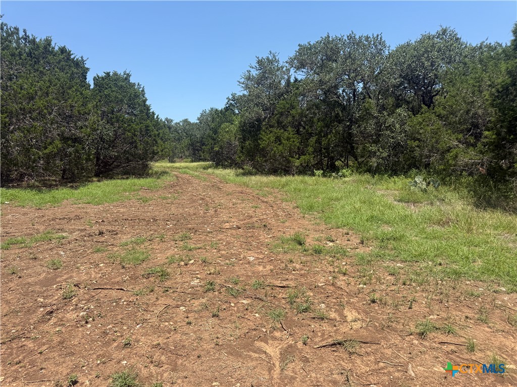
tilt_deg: -0.8
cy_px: 194
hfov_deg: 71.6
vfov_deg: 56.8
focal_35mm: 24
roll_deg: -1.1
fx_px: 358
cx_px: 258
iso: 80
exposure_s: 1/3021
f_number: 1.78
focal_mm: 6.76
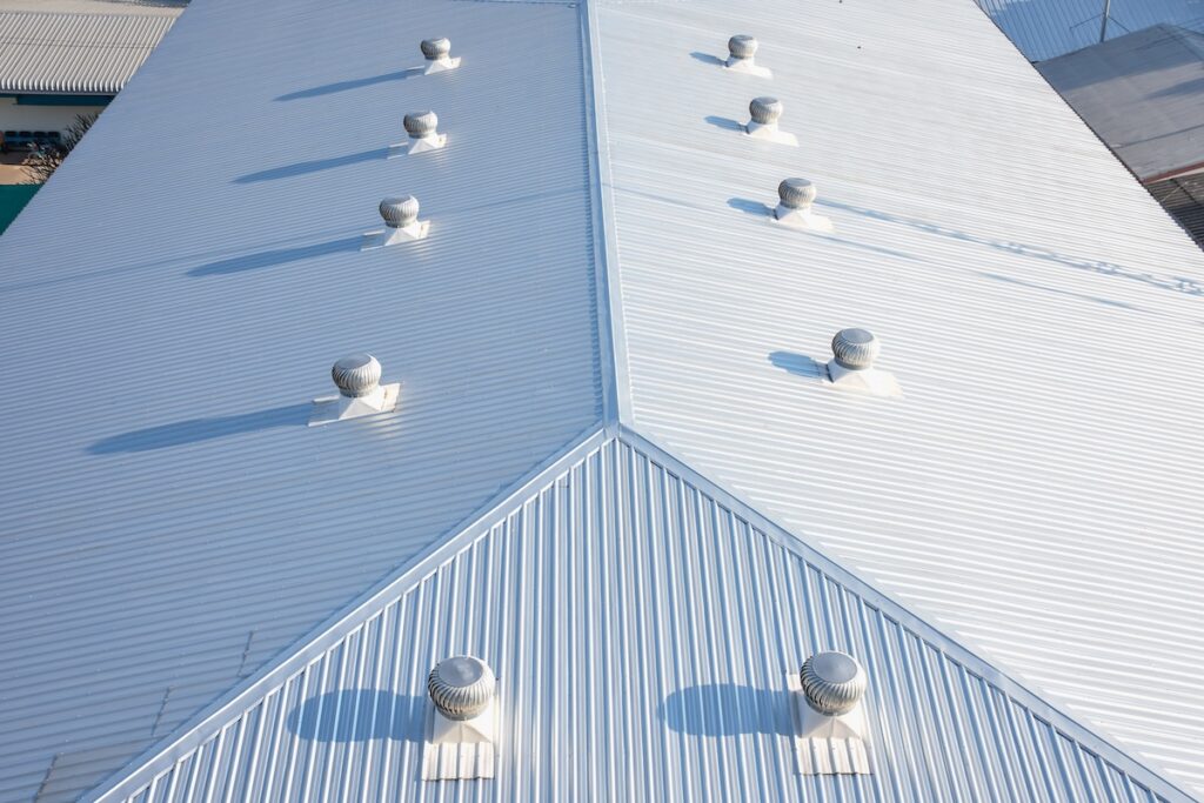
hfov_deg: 43.6
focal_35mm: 45
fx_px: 1505
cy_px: 402
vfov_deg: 29.9
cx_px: 602
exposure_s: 1/320
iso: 100
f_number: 5.6
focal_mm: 30
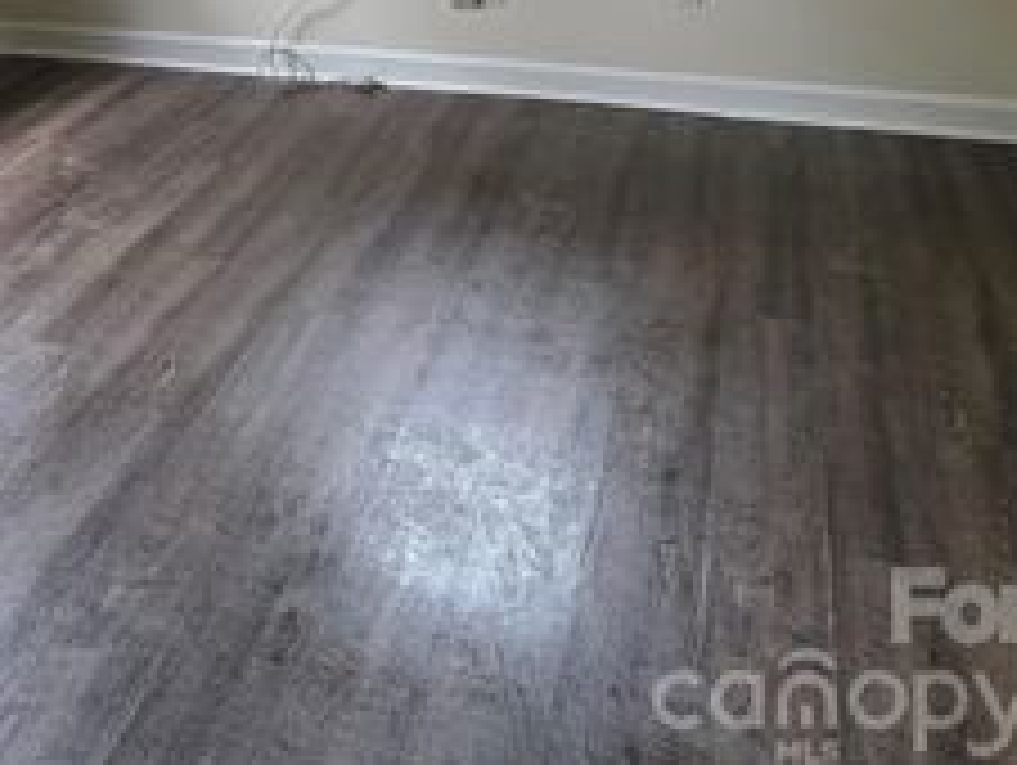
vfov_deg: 25.7
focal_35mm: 53
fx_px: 1559
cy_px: -61
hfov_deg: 34.9
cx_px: 189
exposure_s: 1/237
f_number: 1.78
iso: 125
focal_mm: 6.76
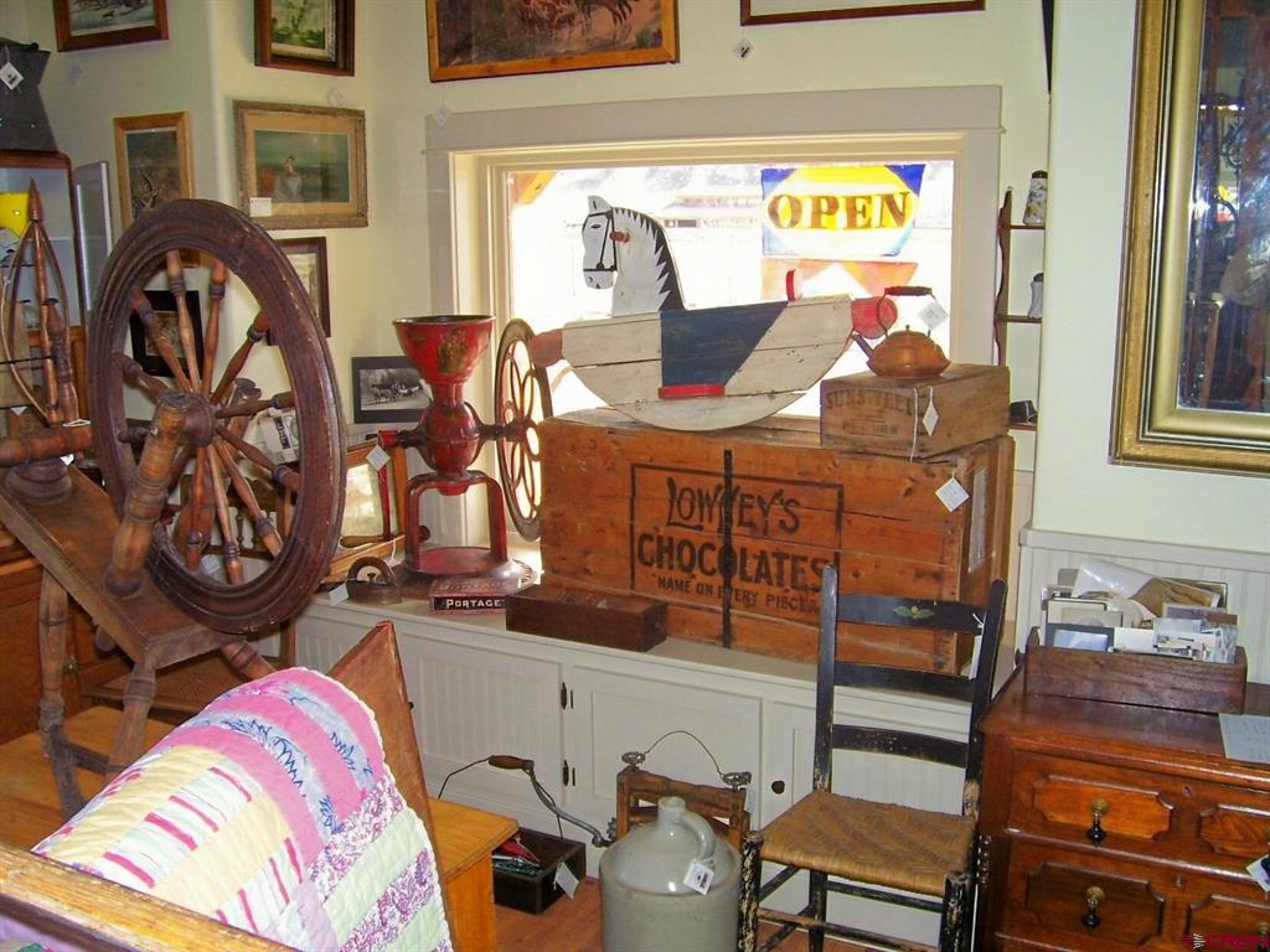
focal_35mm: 34
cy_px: 476
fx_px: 1247
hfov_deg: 54.0
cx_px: 635
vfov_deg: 41.8
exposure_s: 1/60
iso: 80
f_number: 2.7
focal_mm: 5.6
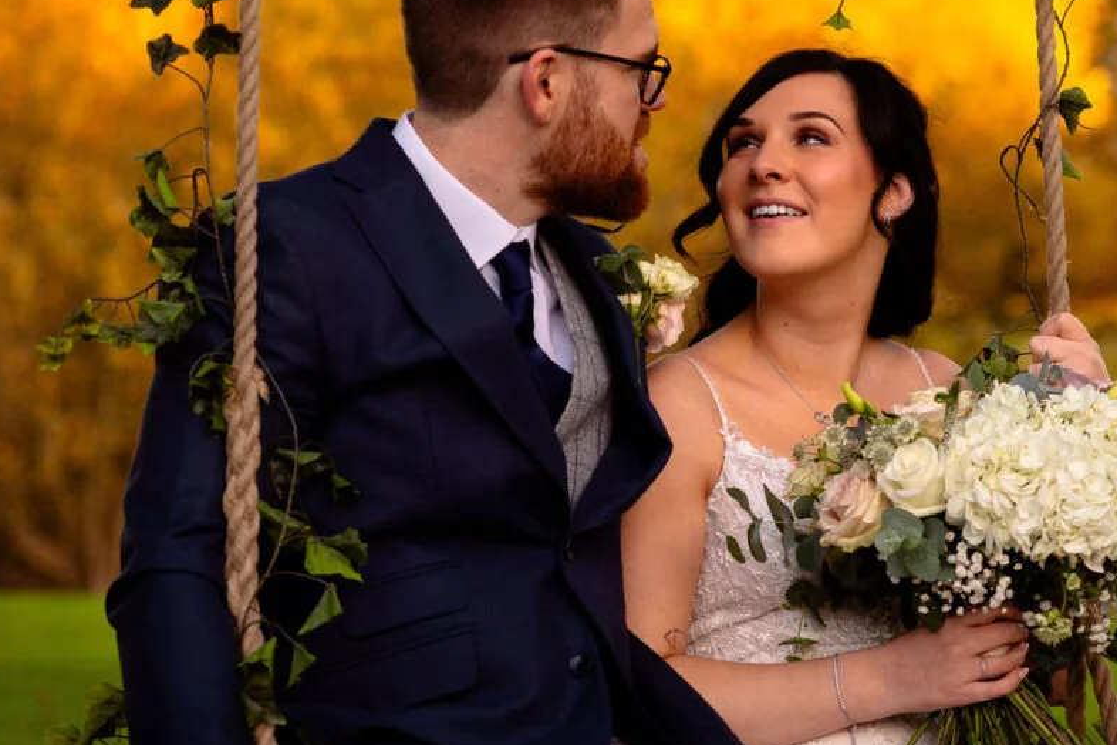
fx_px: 5305
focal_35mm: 171
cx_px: 586
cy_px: 320
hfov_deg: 12.0
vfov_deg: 8.0
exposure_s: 1/200
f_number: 2.8
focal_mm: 75
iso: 250
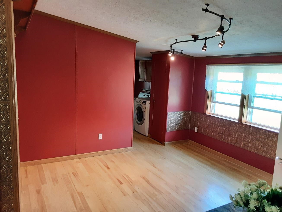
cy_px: 106
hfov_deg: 65.3
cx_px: 141
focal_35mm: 27
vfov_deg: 51.4
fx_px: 220
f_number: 1.9
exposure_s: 1/30
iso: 160
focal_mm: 2.91
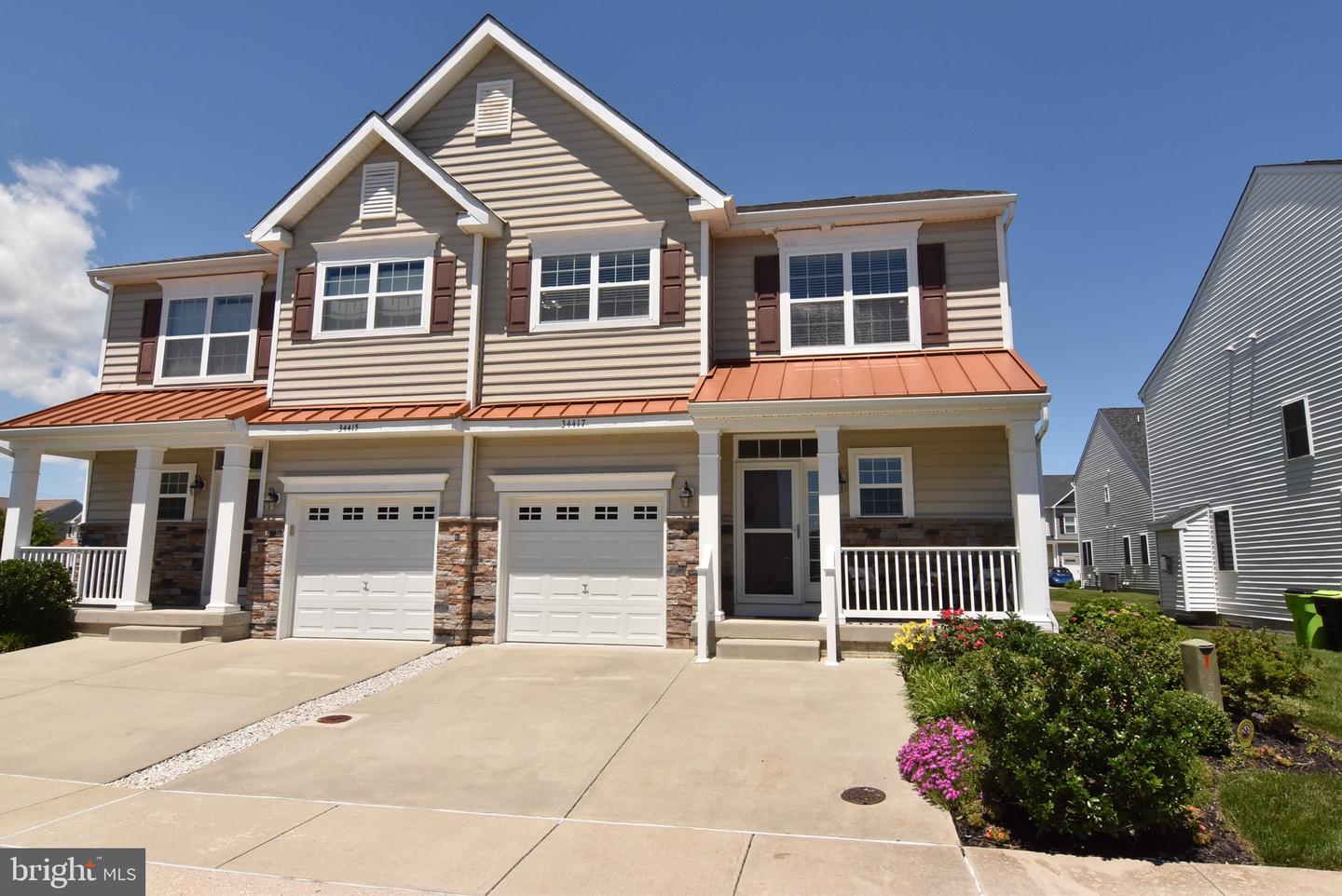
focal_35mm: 21
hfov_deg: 81.2
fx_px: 783
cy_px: 448
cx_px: 671
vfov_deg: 59.6
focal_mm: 14
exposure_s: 1/1000
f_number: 16
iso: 800
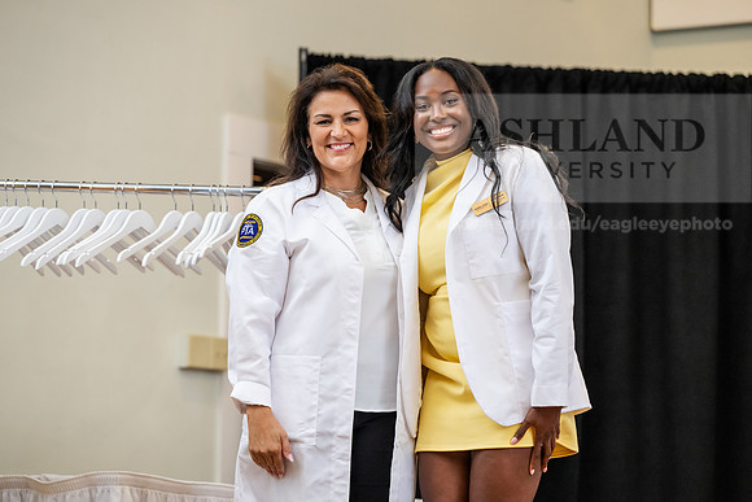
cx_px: 376
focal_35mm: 130
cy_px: 251
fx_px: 2716
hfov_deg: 15.8
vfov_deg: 10.6
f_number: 3.5
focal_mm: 130
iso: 1600
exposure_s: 1/200
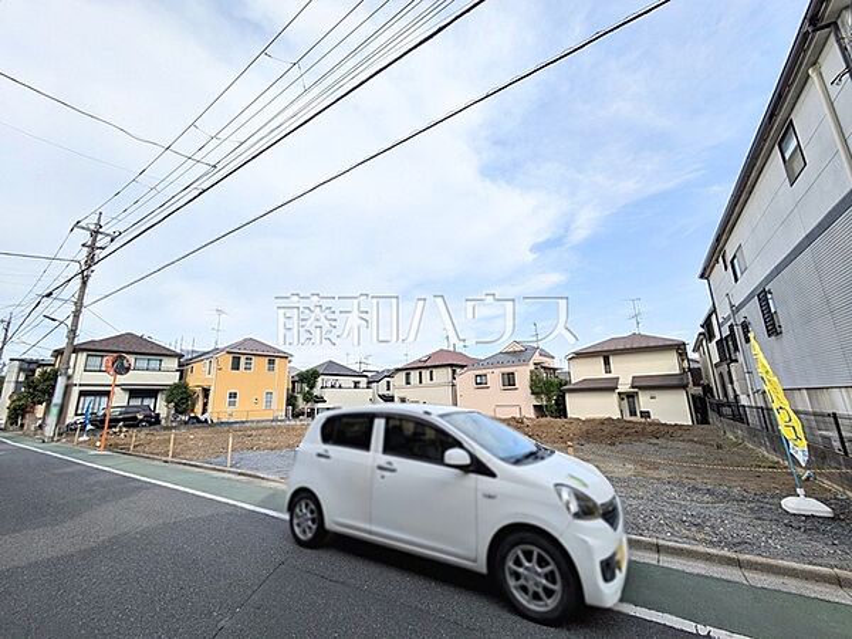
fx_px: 345
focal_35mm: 14
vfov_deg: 85.7
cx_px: 426
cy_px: 320
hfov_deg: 102.1
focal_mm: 1.83
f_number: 2.2
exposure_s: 1/1965
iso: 88
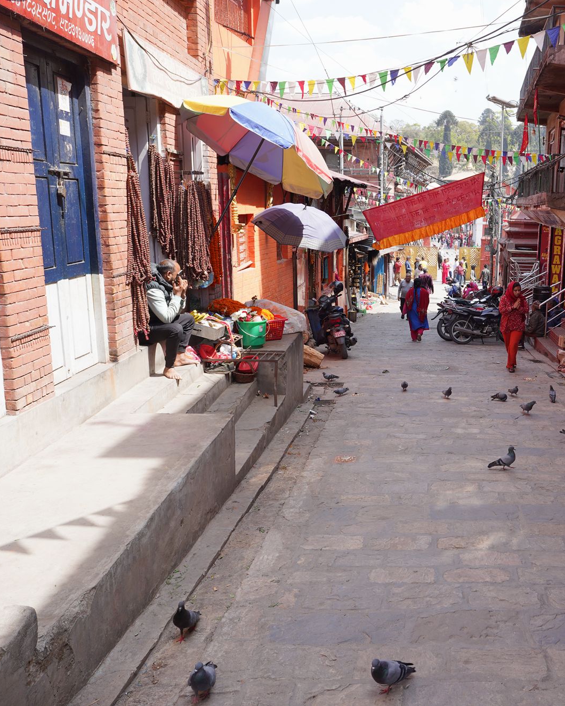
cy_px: 351
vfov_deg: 52.8
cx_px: 450
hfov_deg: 41.5
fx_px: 711
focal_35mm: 34
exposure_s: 1/100
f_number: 7.1
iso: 100
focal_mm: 24
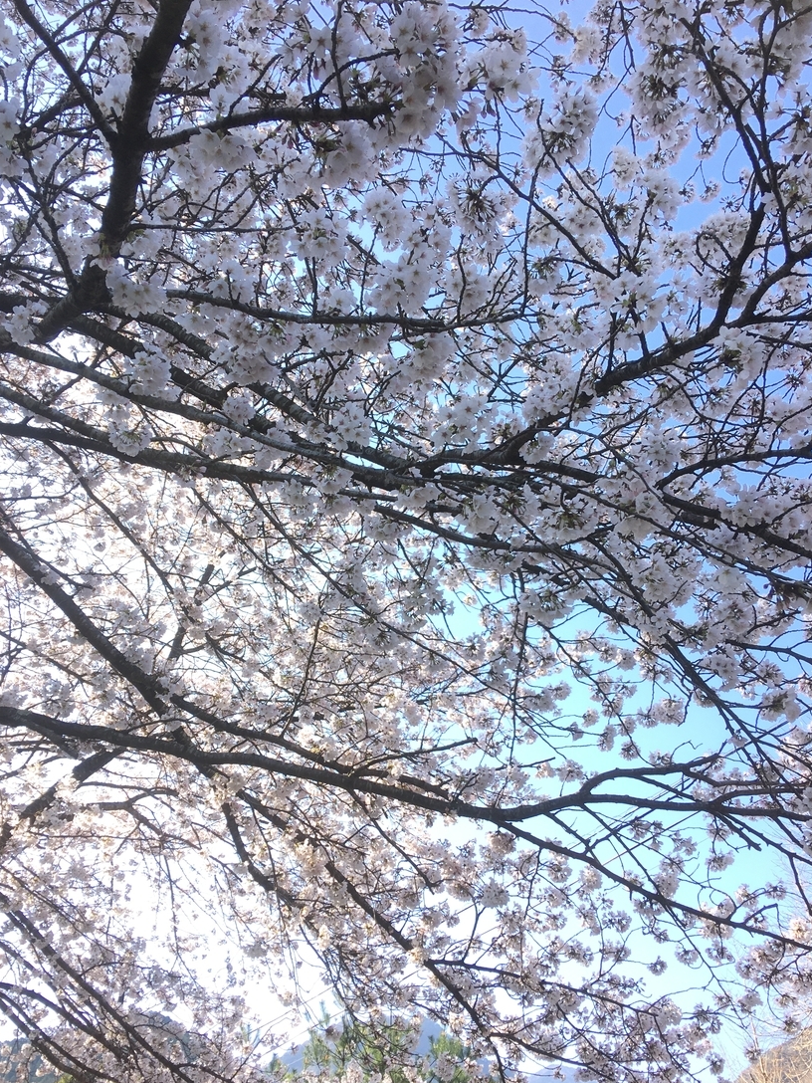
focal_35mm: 32
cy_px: 583
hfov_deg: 44.1
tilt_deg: +41.8
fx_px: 1001
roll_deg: -2.2
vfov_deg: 56.8
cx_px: 373
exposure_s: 1/292
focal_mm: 4.15
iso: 25
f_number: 2.2
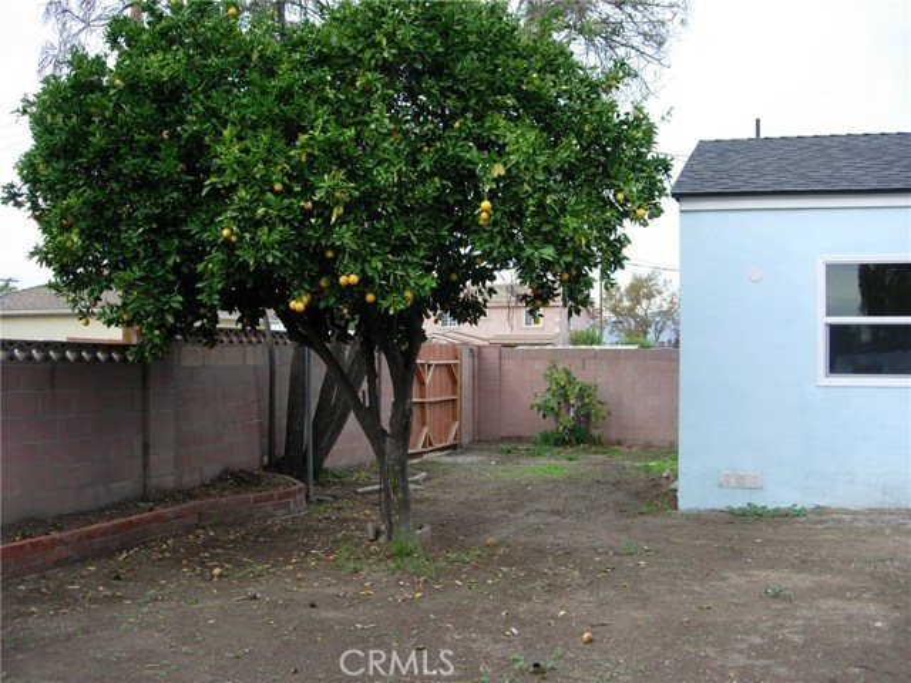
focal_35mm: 38
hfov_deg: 49.0
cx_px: 456
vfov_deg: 37.7
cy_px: 342
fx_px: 1000
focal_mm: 7.8
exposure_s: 1/322
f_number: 2.8
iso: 64
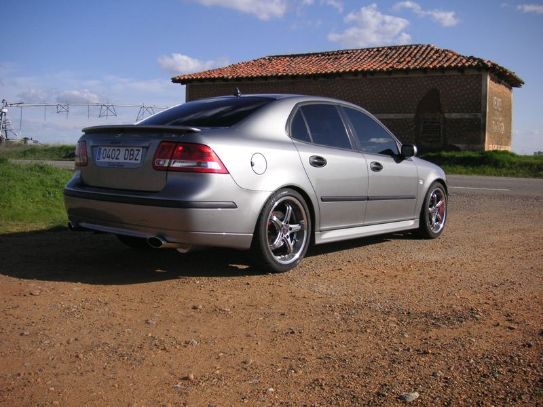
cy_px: 204
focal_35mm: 37
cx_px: 272
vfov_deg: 38.7
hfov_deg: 50.1
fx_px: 580
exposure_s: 1/250
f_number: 6.7
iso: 50
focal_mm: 6.1
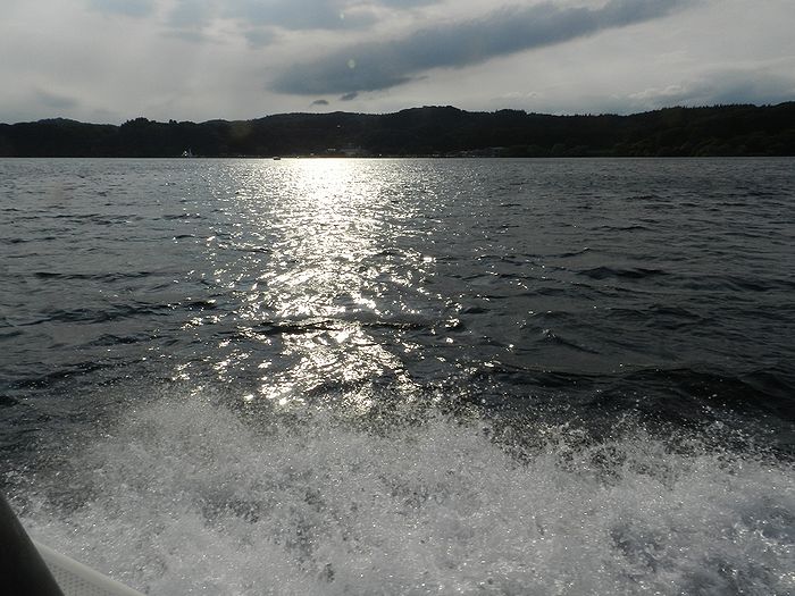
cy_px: 298
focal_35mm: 23
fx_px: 528
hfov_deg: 73.9
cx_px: 398
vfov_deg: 58.9
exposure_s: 1/1000
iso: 160
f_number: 8
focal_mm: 4
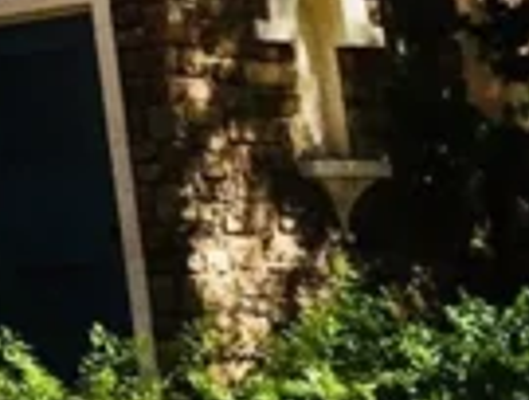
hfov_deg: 10.5
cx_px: -762
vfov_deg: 9.0
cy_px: -227
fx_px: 2452
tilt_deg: +13.9
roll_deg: +1.3
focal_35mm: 160
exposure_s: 1/2083
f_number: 2.2
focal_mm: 4.15
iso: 32
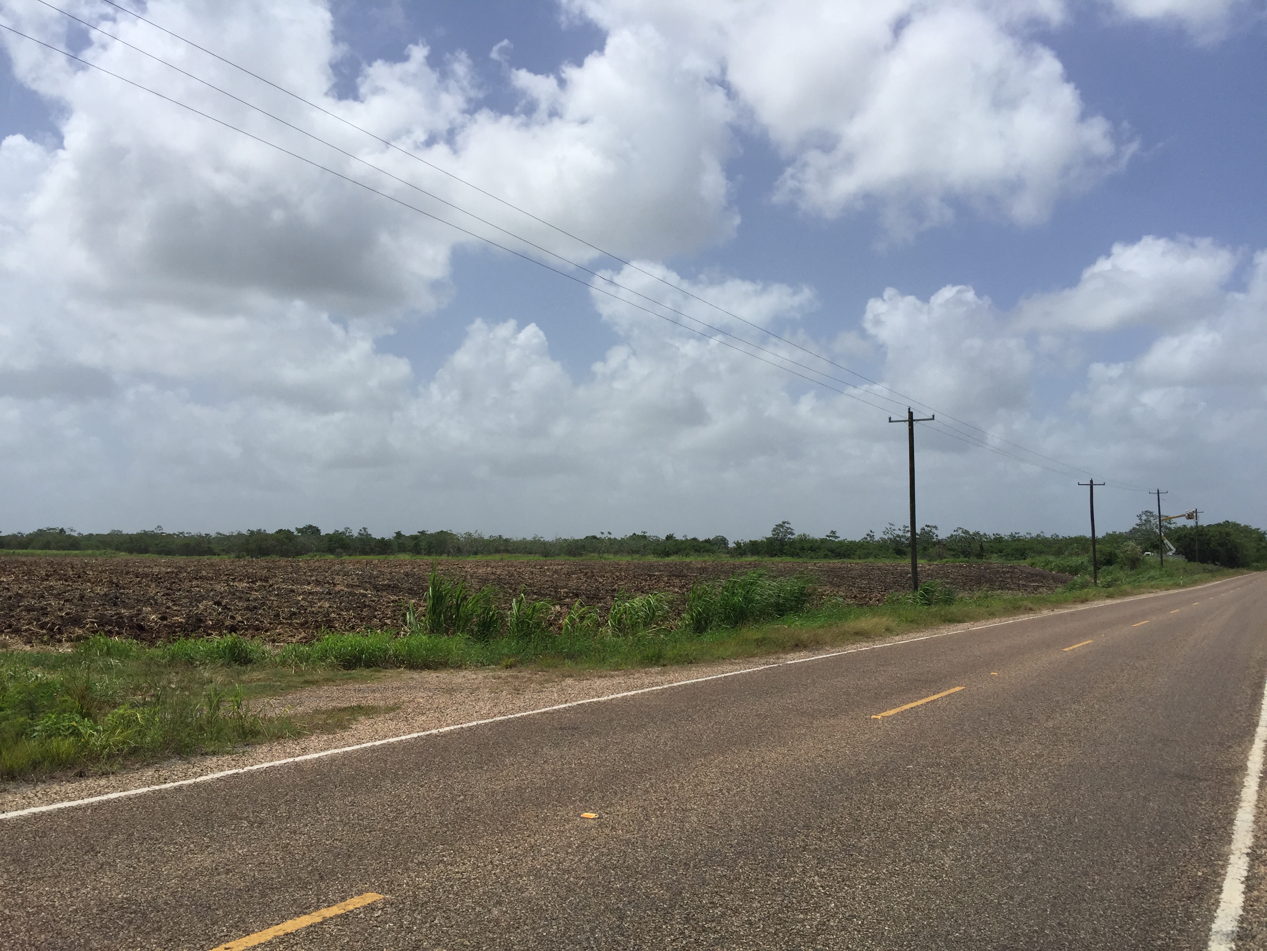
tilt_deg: +4.7
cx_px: 634
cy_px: 476
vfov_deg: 48.2
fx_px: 1061
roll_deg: -1.6
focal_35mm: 29
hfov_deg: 61.7
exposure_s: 1/4950
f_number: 2.2
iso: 32
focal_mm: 4.15
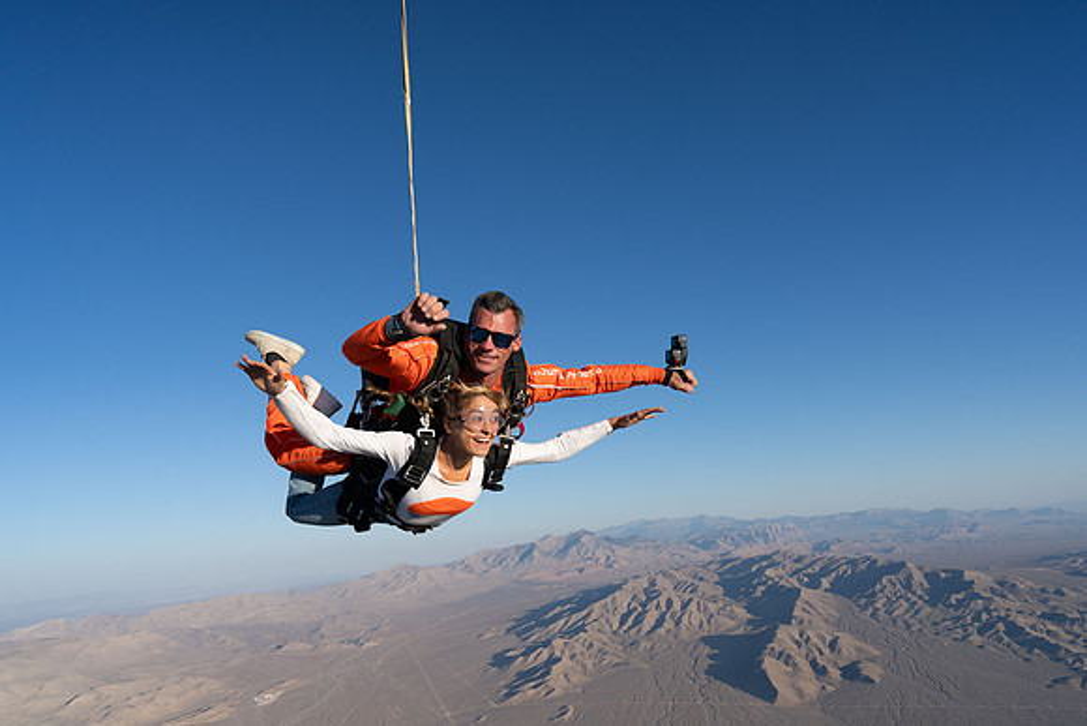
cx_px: 544
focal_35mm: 24
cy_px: 363
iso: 800
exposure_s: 1/2000
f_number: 9
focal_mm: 24
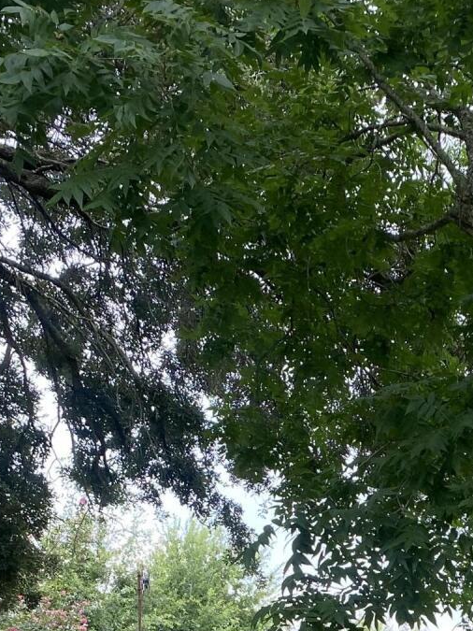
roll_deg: -0.4
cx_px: 582
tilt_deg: +0.3
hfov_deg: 18.1
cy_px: 870
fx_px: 1403
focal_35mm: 77
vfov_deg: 22.1
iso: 40
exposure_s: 1/122
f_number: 1.8
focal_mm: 4.25
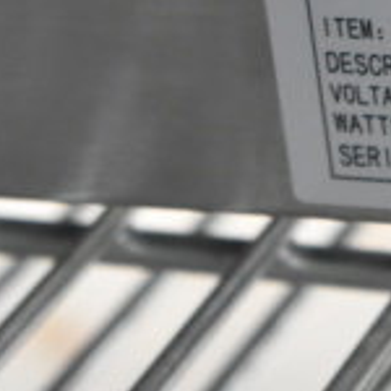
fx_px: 3639
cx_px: 779
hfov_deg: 6.0
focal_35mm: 285
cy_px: 46
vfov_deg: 6.1
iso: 2800
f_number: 5.6
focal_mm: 55
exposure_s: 1/100
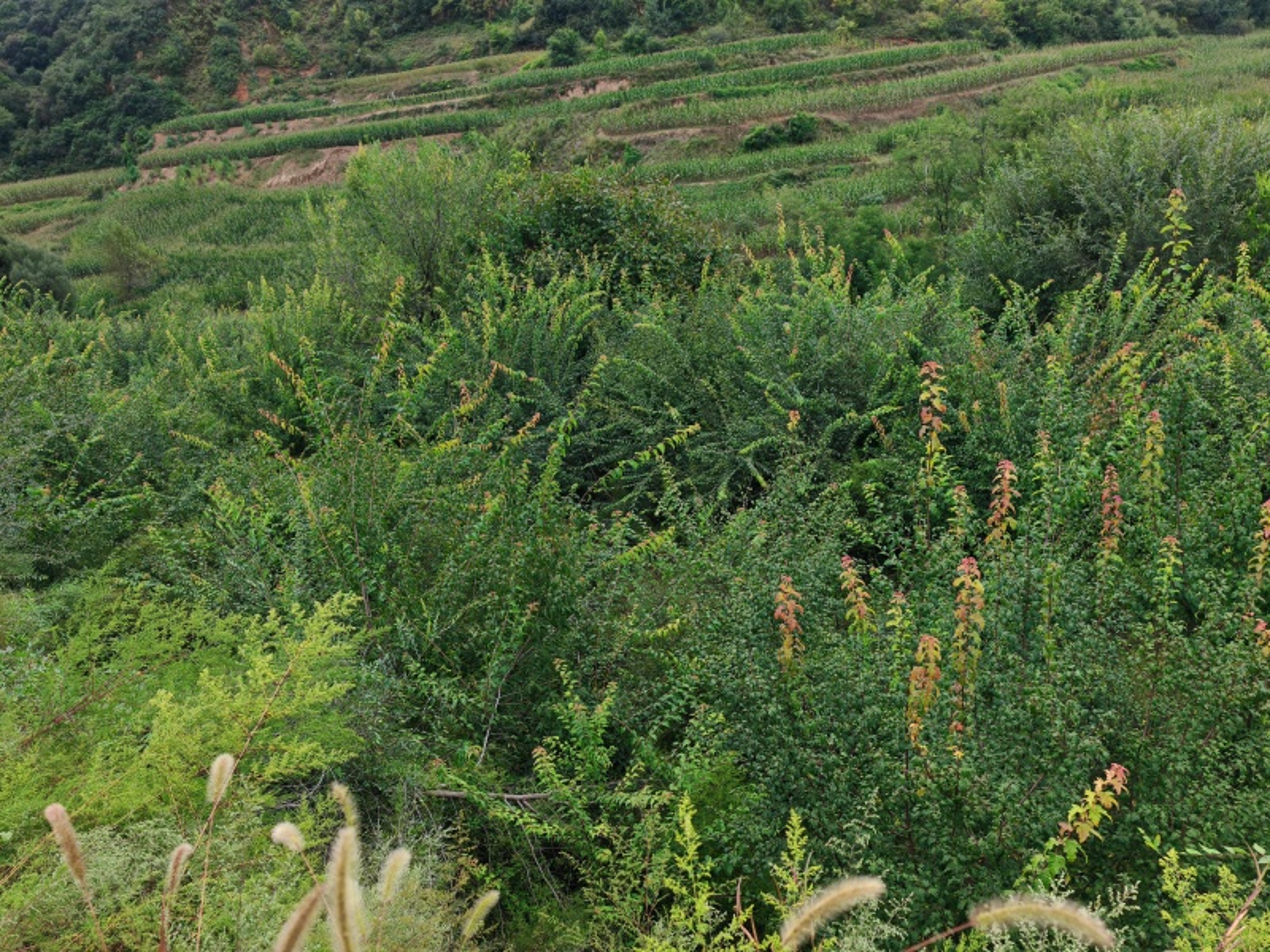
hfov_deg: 65.3
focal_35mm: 27
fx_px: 991
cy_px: 476
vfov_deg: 51.4
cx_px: 635
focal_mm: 7.62
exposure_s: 1/860
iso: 50
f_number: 1.6
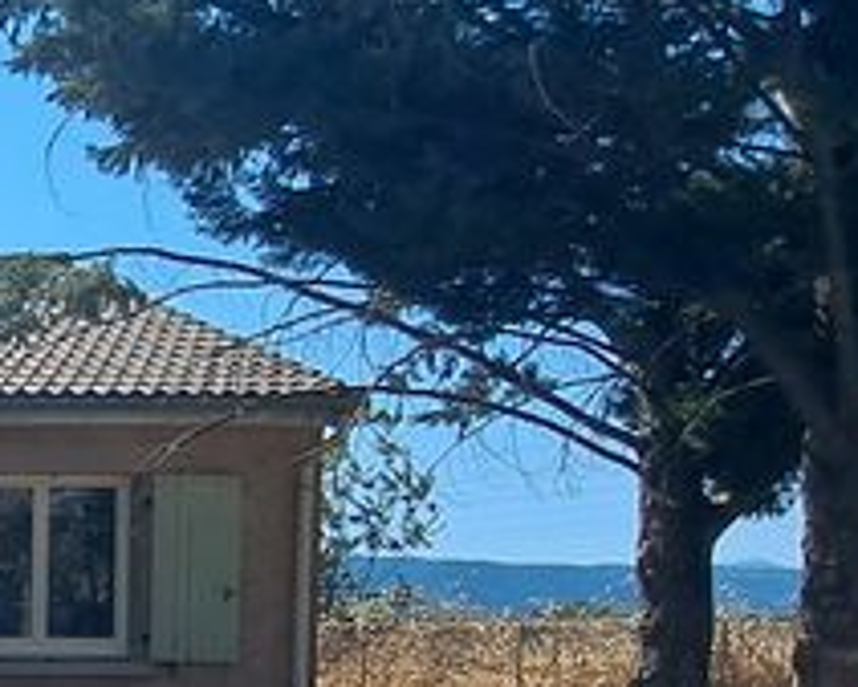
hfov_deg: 23.5
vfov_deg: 24.0
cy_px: 728
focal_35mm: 60
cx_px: -504
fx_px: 1524
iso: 50
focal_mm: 1.74
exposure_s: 1/2037
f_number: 2.2
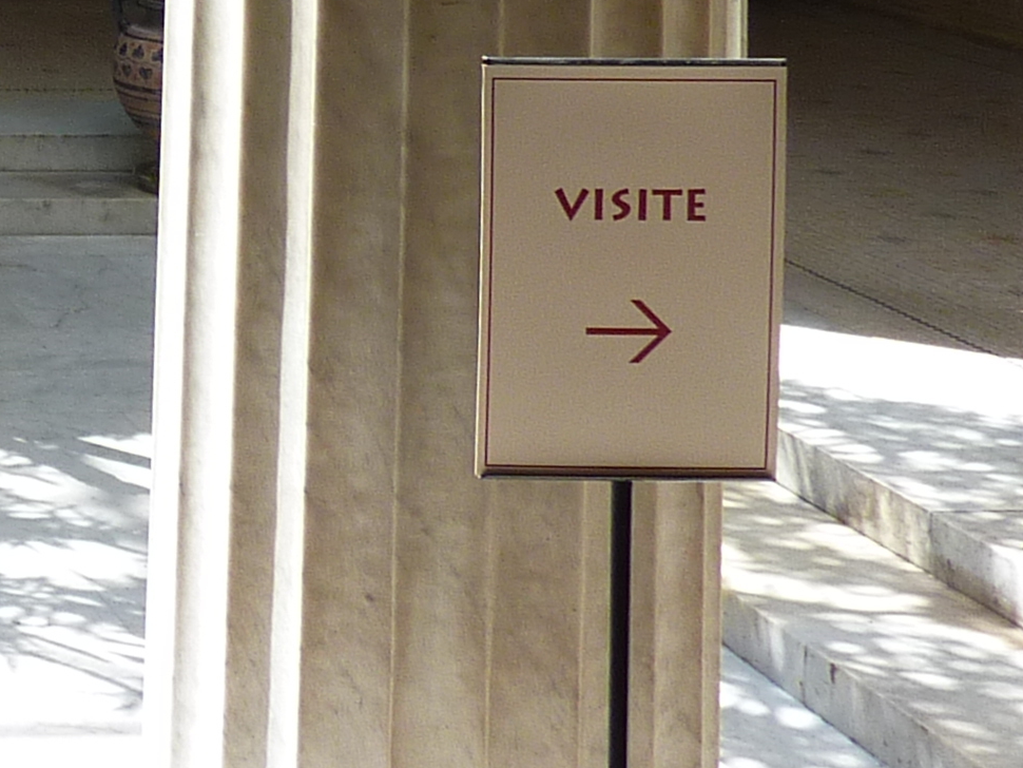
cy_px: -261
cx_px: -754
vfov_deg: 15.0
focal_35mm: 94
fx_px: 2779
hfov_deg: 17.4
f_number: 4
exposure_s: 1/160
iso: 80
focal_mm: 4.1
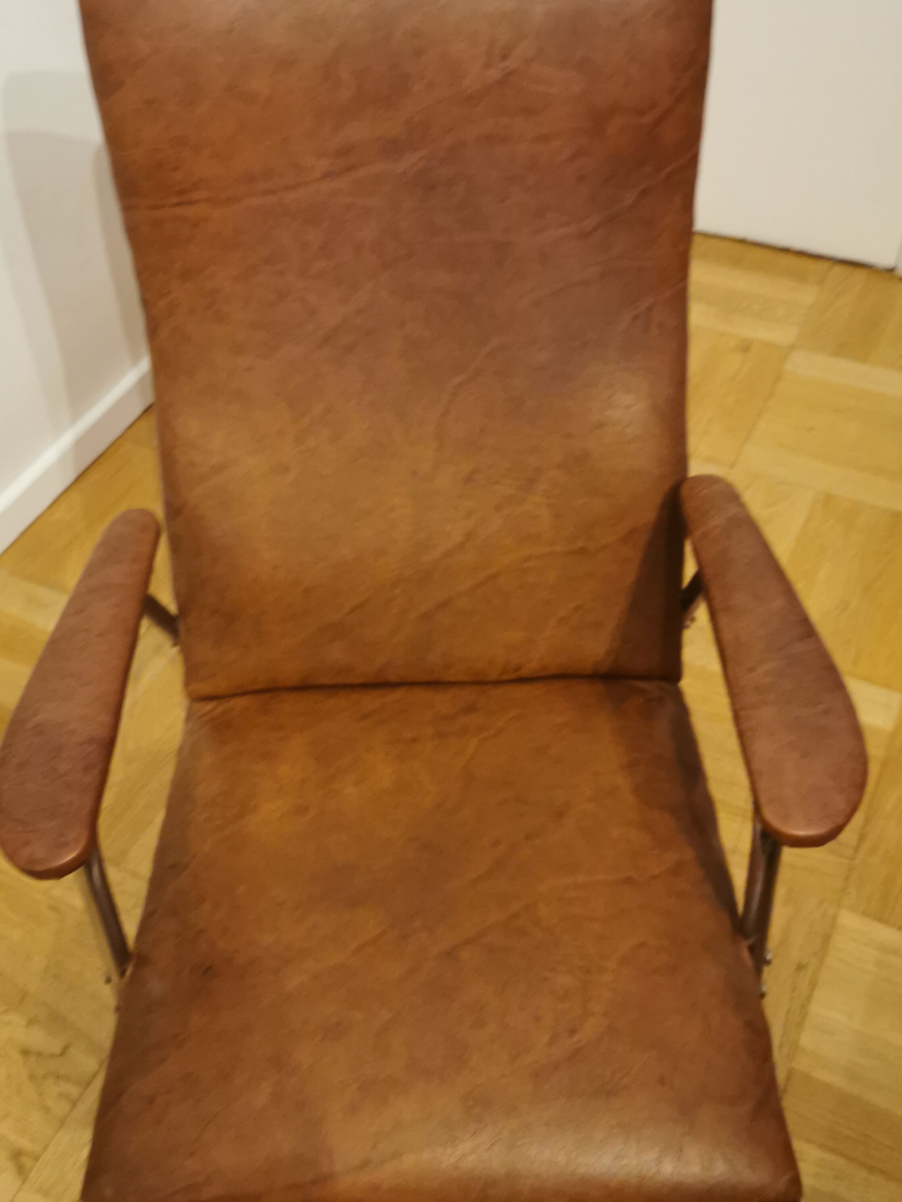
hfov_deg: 42.9
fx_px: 1146
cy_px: 585
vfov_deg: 55.3
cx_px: 397
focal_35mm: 33
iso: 500
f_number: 1.8
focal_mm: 5.58
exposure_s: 1/25
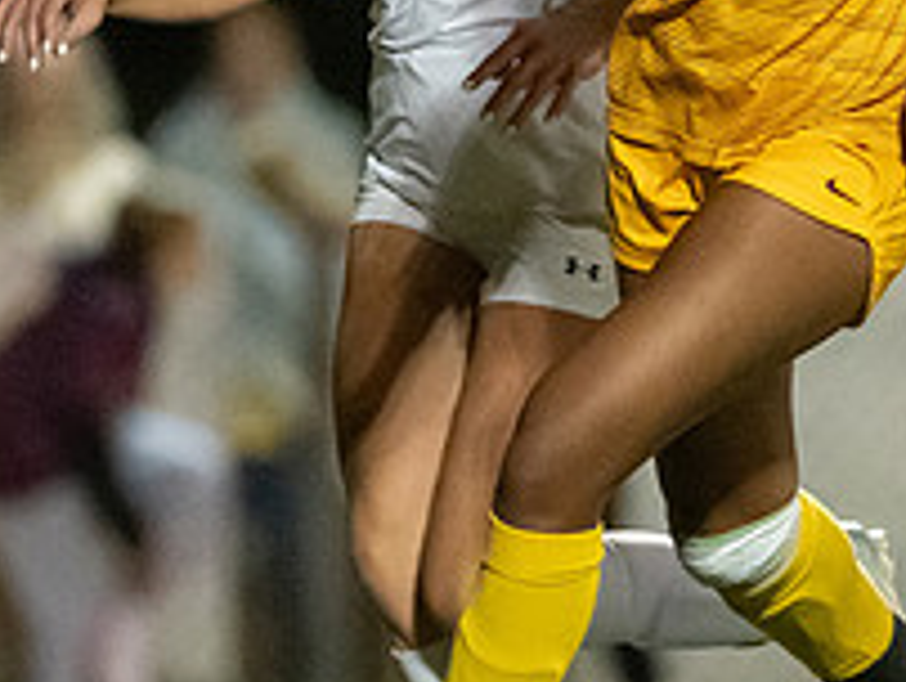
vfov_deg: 1.0
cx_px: 904
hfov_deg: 1.4
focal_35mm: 1421
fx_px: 37236
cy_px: 258
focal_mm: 300
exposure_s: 1/1000
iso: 16000
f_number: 2.8
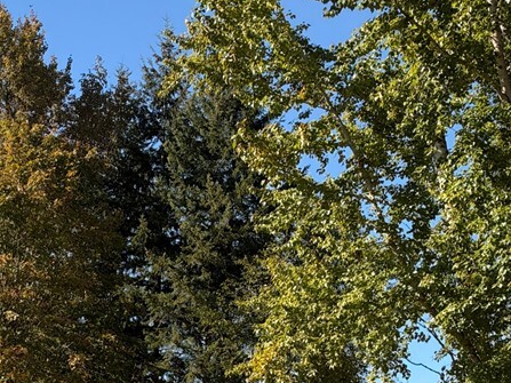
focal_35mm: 86
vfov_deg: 16.5
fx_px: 1269
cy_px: 456
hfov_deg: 21.9
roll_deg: -2.1
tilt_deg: +3.1
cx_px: 0
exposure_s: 1/2146
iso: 64
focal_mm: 6.93
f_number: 1.8
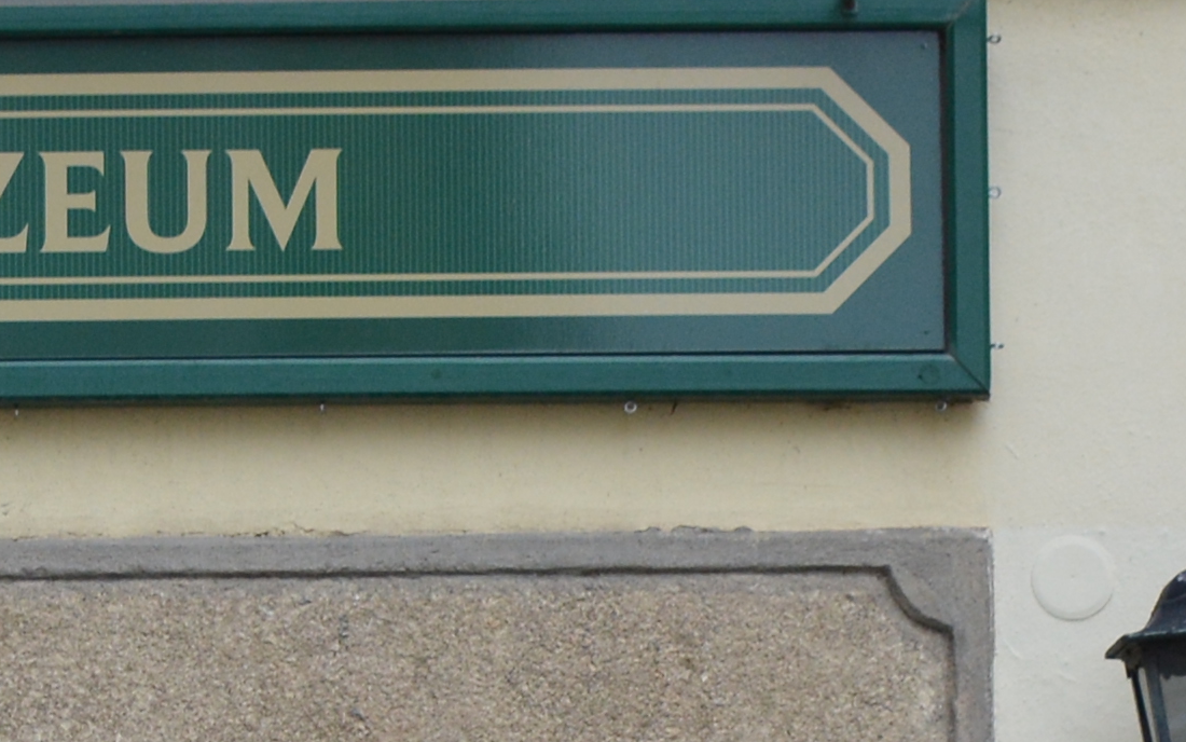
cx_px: -532
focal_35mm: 292
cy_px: 2033
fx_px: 9433
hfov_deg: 7.1
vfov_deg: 4.4
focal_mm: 35
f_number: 4
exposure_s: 1/60
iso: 400
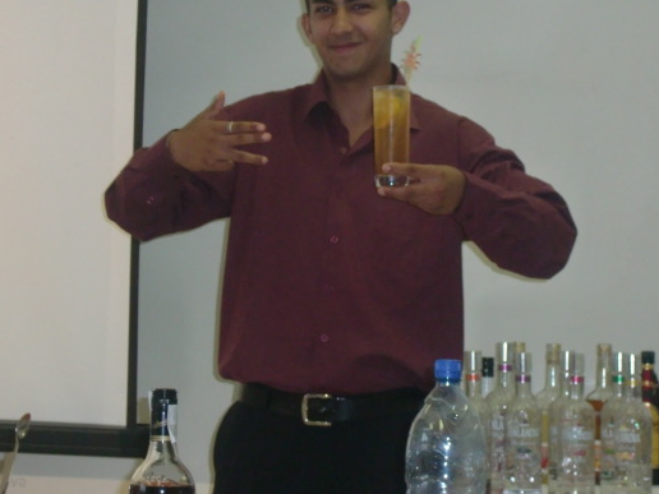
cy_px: 193
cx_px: 333
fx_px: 2646
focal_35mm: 139
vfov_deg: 10.7
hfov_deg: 14.2
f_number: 5.8
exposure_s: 1/60
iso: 400
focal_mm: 19.6
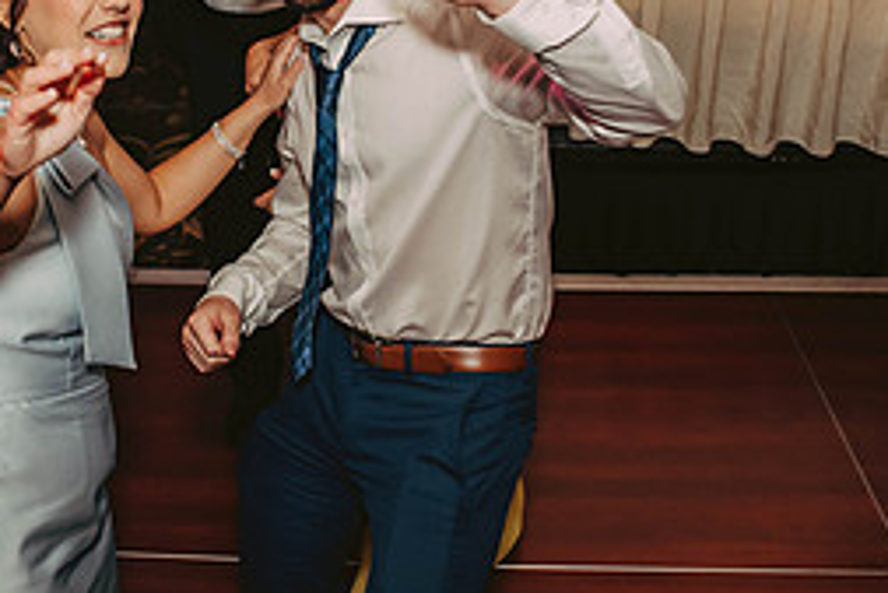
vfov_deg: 24.4
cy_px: 167
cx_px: 291
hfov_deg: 35.8
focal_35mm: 55
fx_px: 1357
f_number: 2.8
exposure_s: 1/100
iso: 800
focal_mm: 24
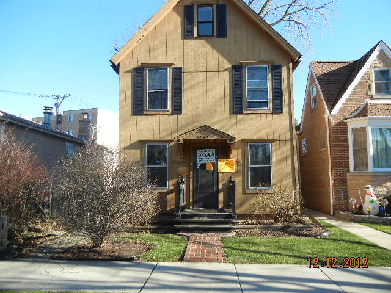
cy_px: 146
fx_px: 339
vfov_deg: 46.8
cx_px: 196
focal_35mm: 30
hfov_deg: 60.0
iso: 160
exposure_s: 1/506
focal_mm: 5.4
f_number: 3.5
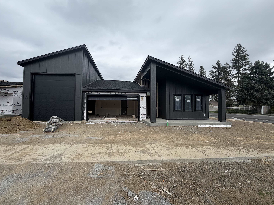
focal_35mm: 15
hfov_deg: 98.1
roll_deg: -0.4
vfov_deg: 81.7
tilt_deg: +2.3
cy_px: 102
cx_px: 131
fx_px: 119
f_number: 2.2
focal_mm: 2.22
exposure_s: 1/651
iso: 40
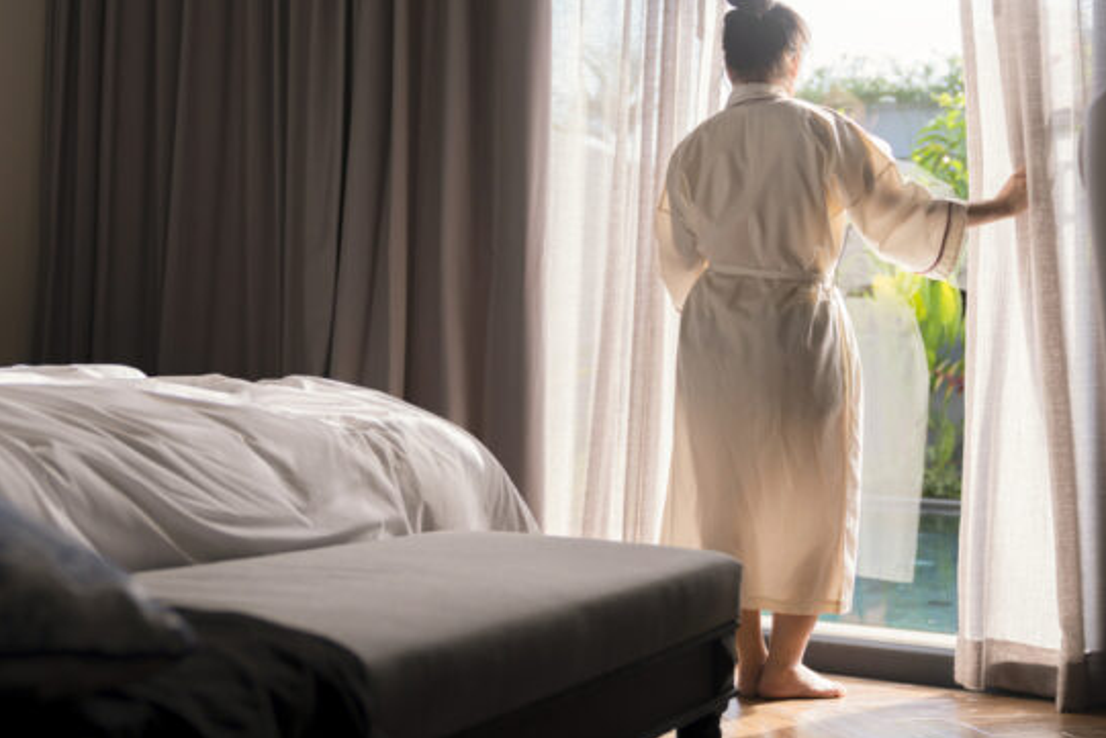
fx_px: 1383
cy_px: 321
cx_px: 511
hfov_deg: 43.6
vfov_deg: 29.9
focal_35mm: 45
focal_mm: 35
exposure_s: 1/640
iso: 400
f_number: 2.8
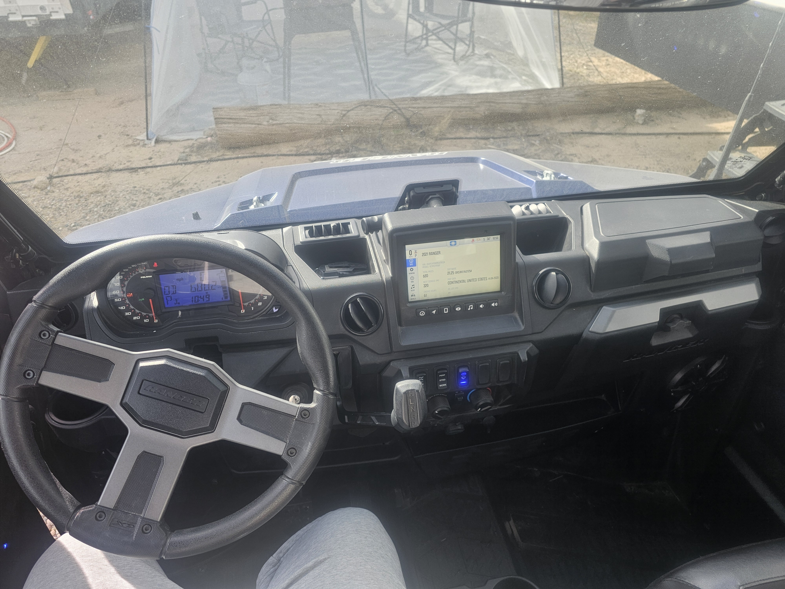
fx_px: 522
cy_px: 294
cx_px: 392
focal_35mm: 23
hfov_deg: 73.9
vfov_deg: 58.9
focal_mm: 6.3
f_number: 1.7
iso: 32
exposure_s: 1/180
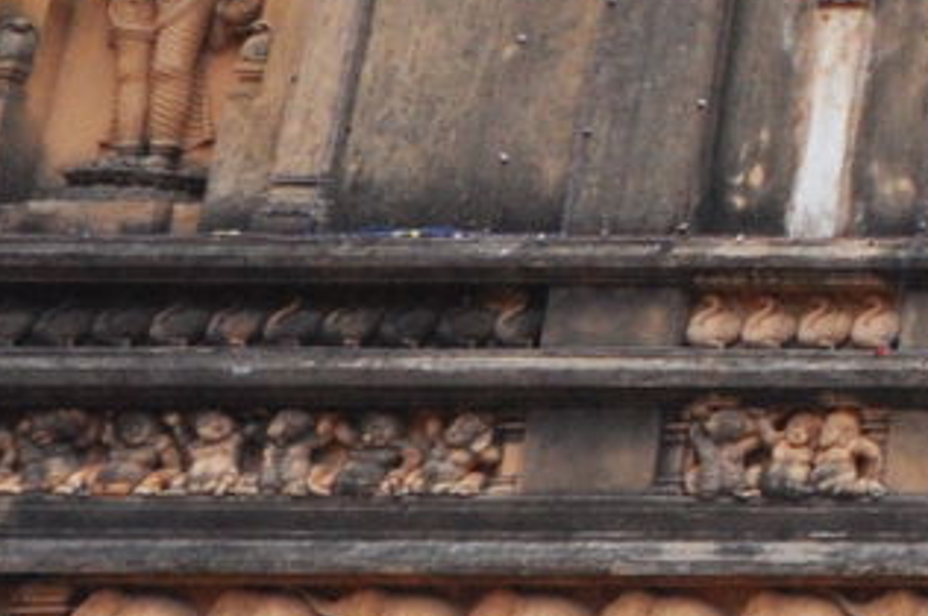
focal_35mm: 91
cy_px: -286
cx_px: 1771
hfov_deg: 17.3
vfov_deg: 14.1
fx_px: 2343
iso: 720
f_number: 4
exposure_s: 1/60
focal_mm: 10
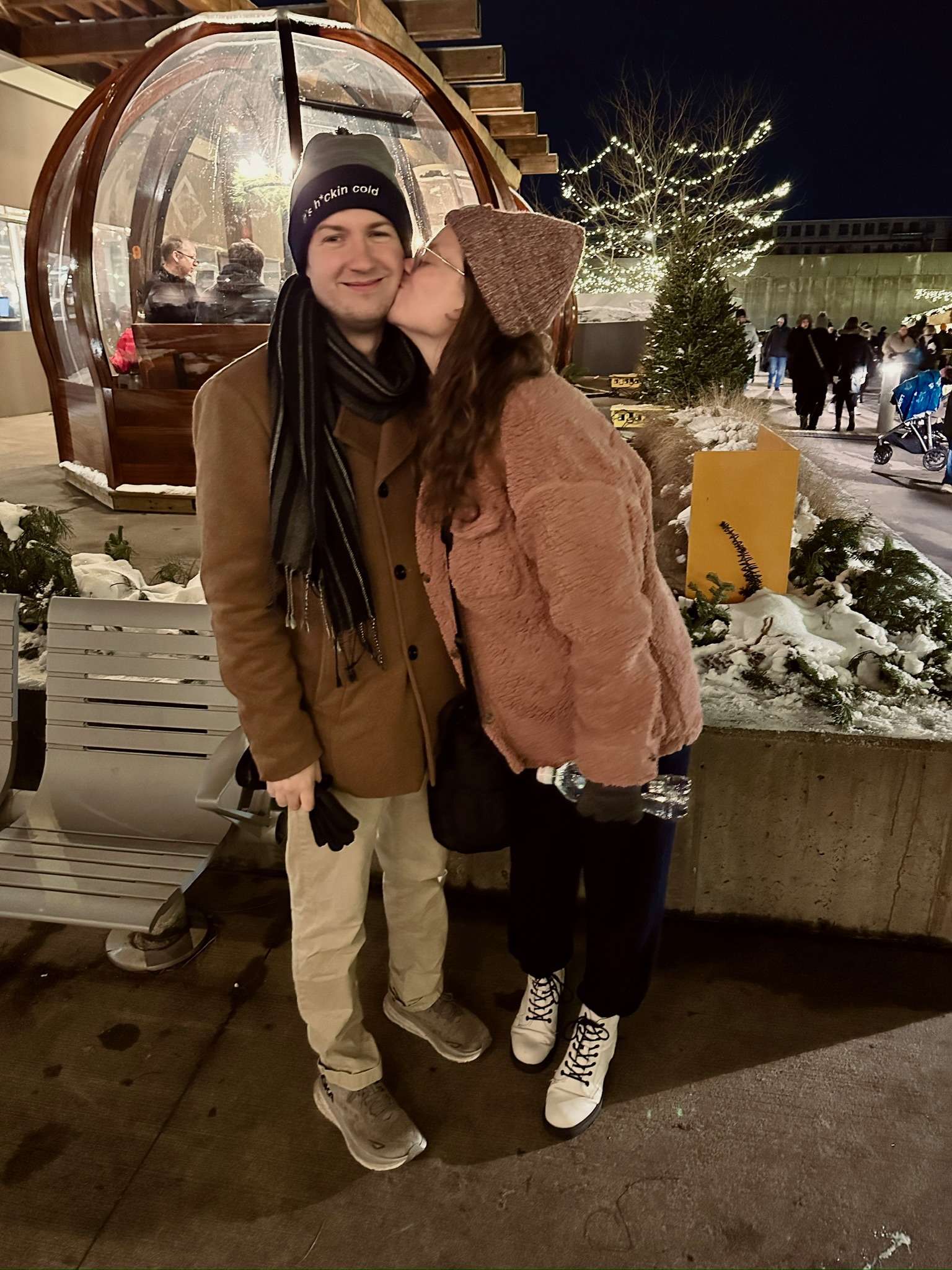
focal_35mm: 24
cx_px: 476
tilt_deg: -19.0
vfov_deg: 71.6
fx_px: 880
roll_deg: +0.2
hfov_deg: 56.8
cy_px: 635
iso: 1250
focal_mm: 6.86
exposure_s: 1/30
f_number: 1.78
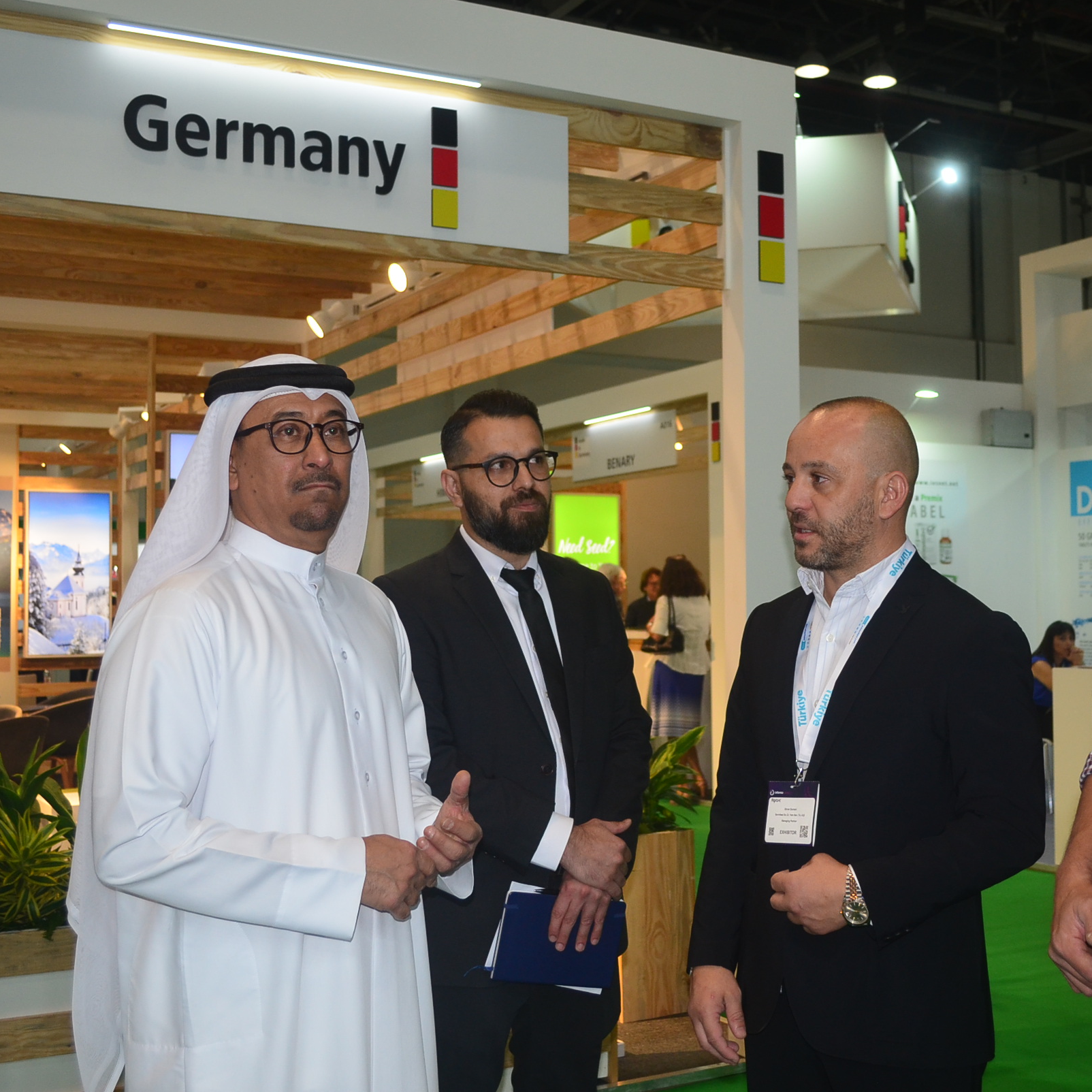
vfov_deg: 39.2
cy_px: 542
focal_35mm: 43
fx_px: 1535
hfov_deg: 39.0
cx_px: 652
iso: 640
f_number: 4
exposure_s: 1/200
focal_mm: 22
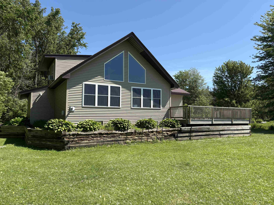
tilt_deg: +5.3
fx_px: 206
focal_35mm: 26
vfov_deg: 53.1
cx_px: 137
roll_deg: +0.3
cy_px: 102
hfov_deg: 67.3
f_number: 1.6
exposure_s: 1/2283
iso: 50
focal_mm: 5.96
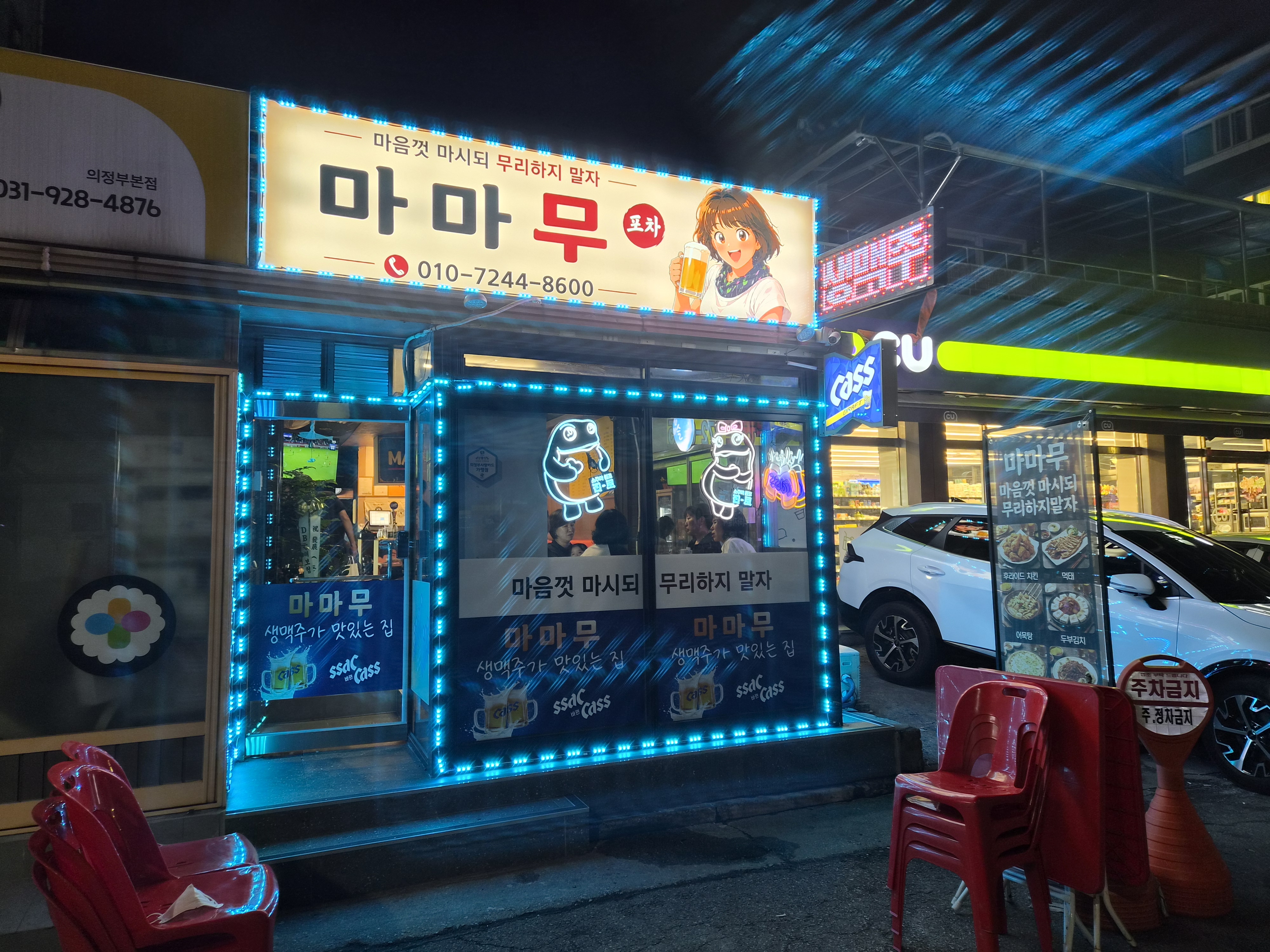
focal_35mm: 23
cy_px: 476
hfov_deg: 73.9
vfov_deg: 58.9
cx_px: 635
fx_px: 844
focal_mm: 5.4
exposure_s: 1/55
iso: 100
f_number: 1.8
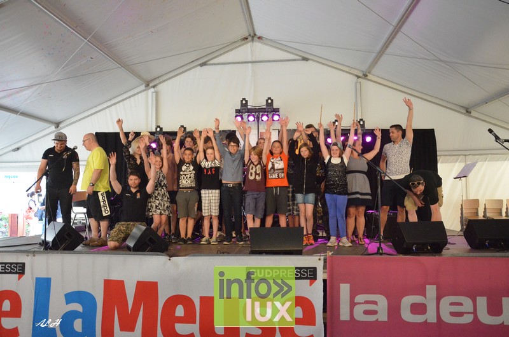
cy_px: 168
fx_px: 444
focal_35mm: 32
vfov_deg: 41.5
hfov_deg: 59.6
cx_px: 254
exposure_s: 1/500
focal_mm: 21
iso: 5000
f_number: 5.6
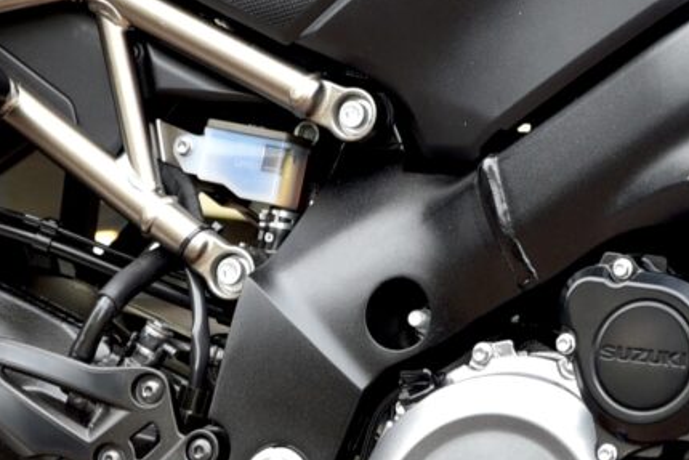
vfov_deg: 3.3
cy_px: 153
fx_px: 7983
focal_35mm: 417
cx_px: 628
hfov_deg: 4.9
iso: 100
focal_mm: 70
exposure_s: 1/60
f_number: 3.2
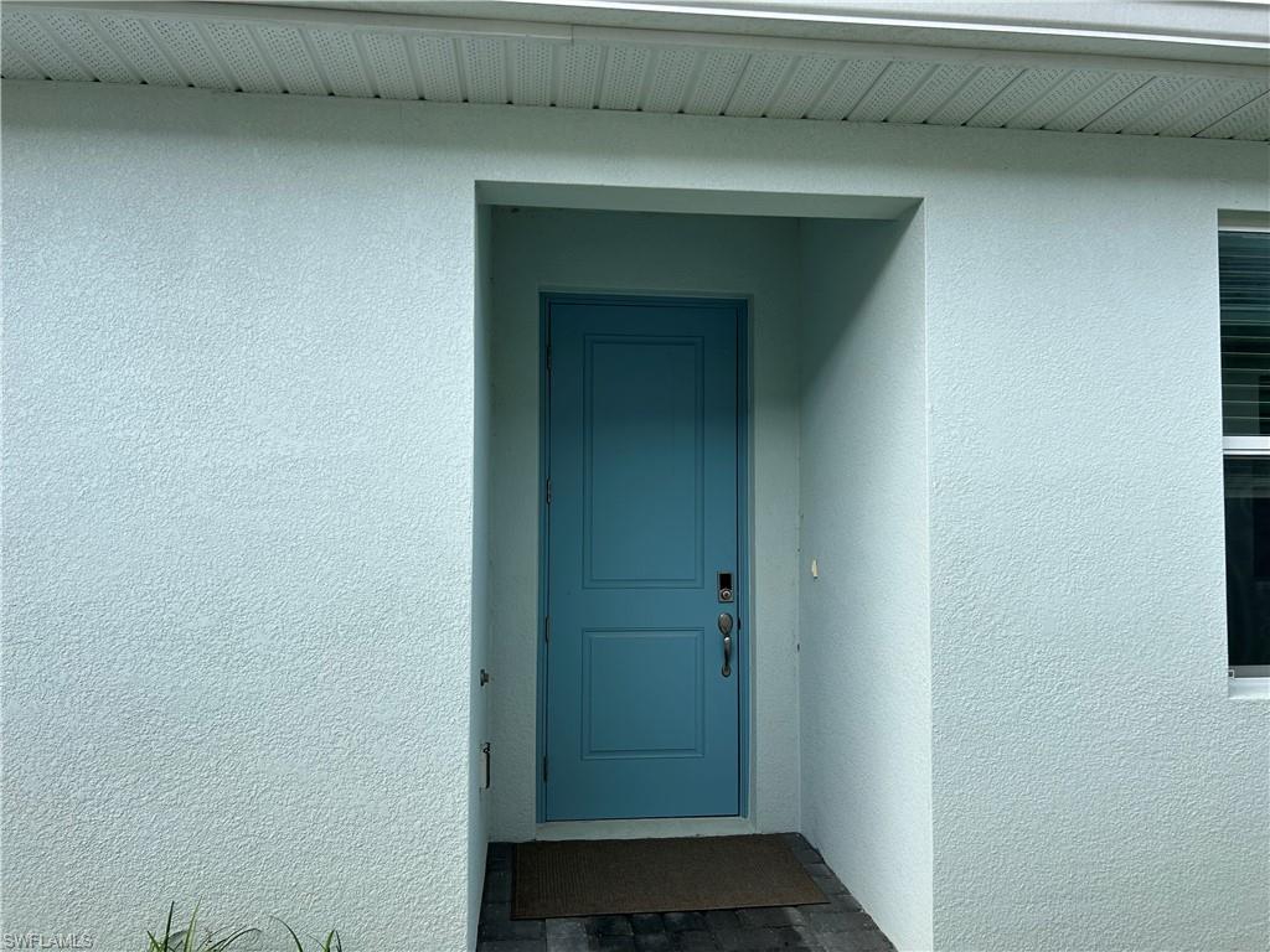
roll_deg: +0.2
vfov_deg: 53.1
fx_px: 954
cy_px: 476
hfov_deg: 67.3
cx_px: 635
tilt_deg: +2.0
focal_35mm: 26
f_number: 1.5
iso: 50
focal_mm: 5.7
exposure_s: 1/827
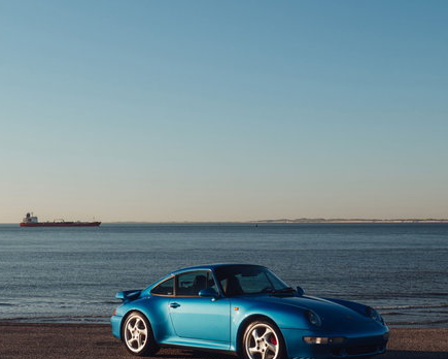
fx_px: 769
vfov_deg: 26.2
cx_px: 184
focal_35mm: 58
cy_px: 222
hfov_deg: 32.4
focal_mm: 35
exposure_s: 1/250
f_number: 7.1
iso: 200
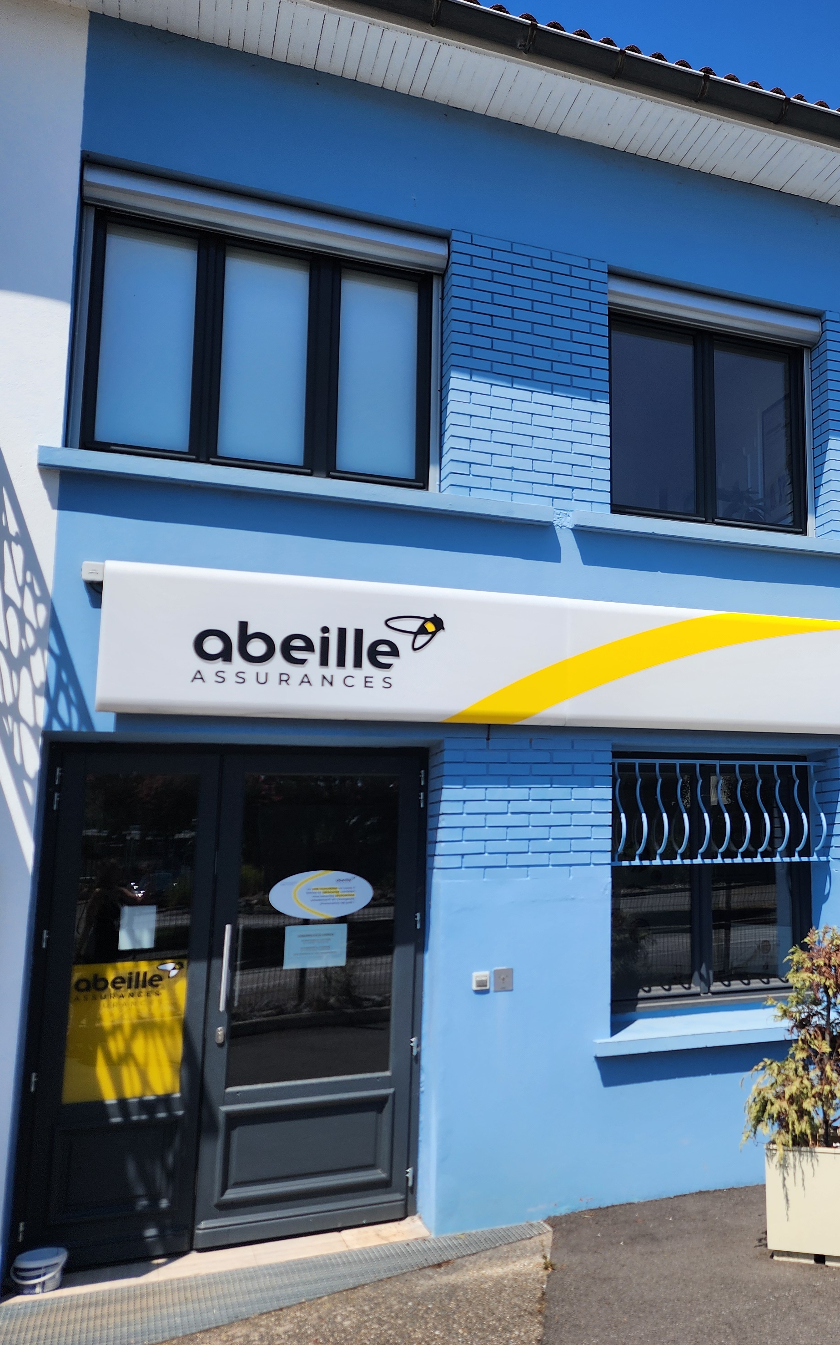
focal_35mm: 33
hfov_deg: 36.2
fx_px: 1209
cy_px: 664
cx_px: 737
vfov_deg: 58.1
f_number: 1.8
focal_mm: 6.4
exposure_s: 1/1276
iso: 12
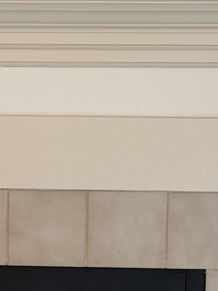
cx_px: 18
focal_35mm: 165
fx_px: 1385
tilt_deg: -8.6
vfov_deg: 11.9
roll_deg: -0.9
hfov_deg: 9.0
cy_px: 228
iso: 125
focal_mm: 6.76
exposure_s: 1/60
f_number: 1.78
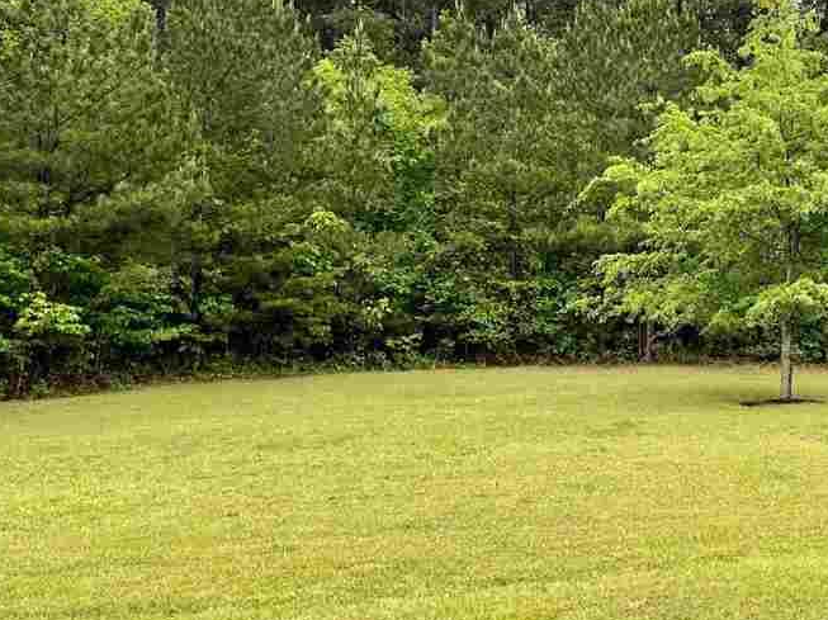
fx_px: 1219
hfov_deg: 35.4
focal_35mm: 51
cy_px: 252
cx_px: 739
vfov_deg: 28.5
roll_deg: +0.6
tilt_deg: +11.6
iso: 32
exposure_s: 1/201
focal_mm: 5.1
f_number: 1.6
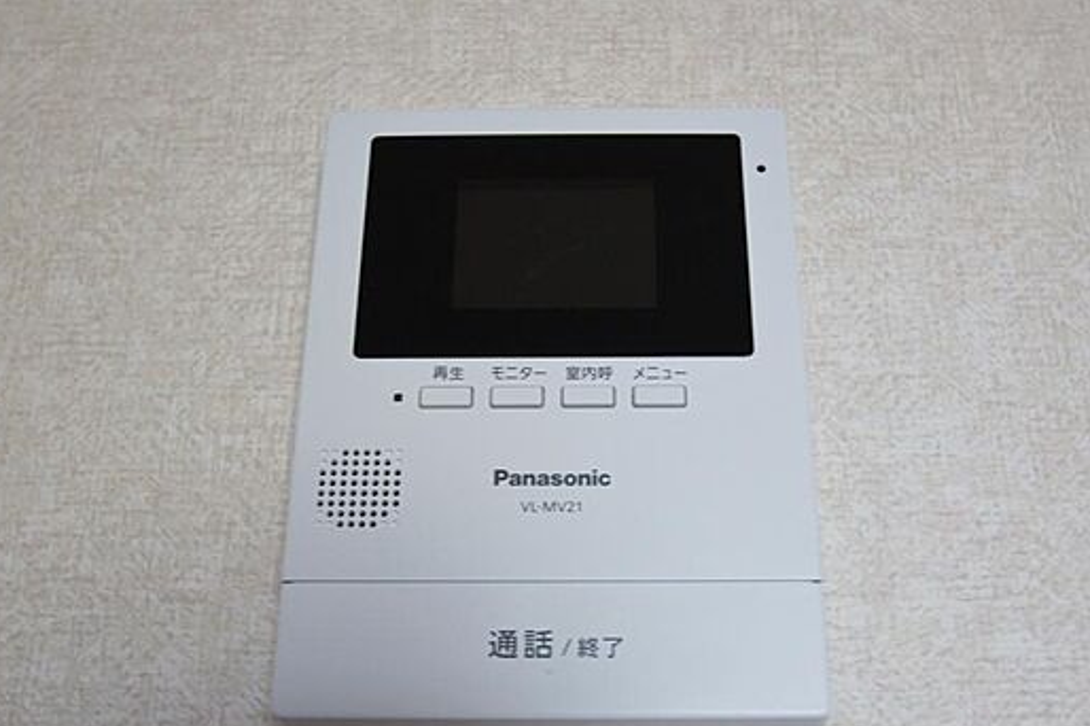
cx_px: 575
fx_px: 1059
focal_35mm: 35
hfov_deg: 54.4
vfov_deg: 37.7
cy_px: 419
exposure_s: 1/40
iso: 250
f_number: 4.5
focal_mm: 20
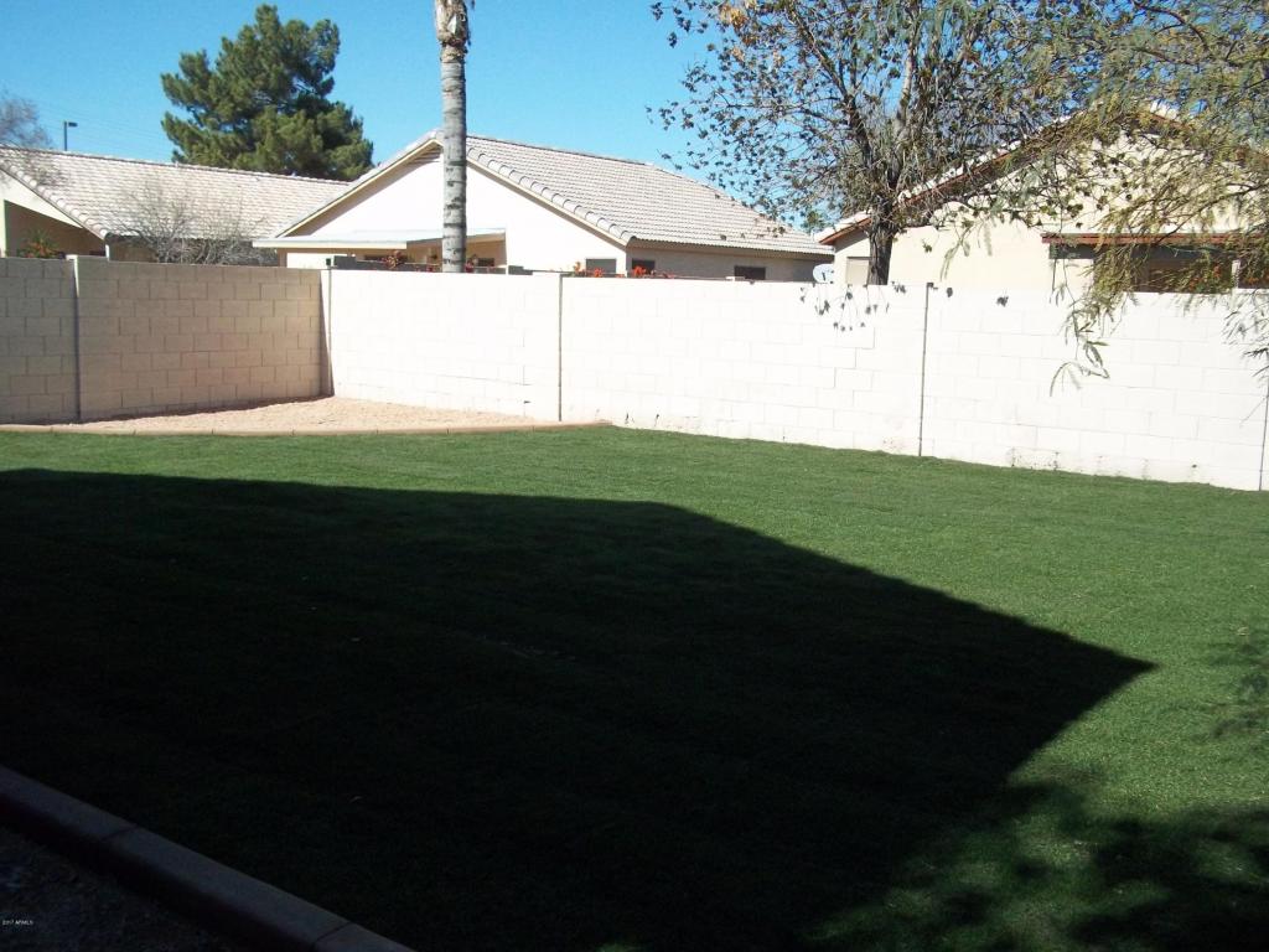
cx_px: 634
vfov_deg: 39.7
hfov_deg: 51.4
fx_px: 1320
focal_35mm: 36
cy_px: 476
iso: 200
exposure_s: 1/500
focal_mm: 6.5
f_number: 8
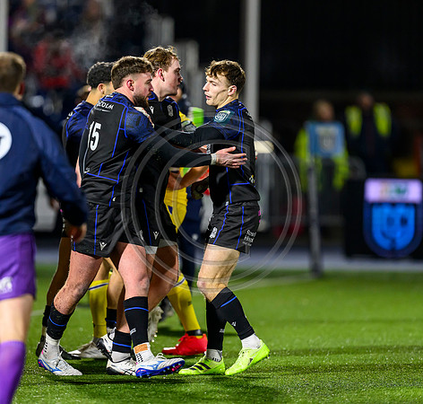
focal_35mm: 524
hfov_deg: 3.4
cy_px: 191
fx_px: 7080
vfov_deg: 3.3
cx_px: 162
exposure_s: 1/800
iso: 3200
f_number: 3.2
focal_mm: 400
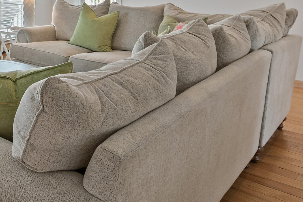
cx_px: -3
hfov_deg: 40.4
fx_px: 353
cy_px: -27
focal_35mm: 42
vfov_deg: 28.5
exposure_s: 1/10
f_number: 4.5
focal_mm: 10
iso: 100
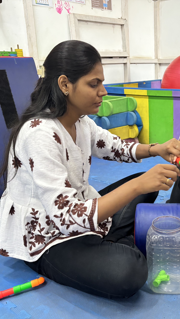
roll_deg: +1.1
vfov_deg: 52.8
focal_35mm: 38
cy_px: 160
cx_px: 145
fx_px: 322
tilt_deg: -16.2
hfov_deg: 30.4
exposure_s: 1/50
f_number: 1.6
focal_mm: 5.96
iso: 250
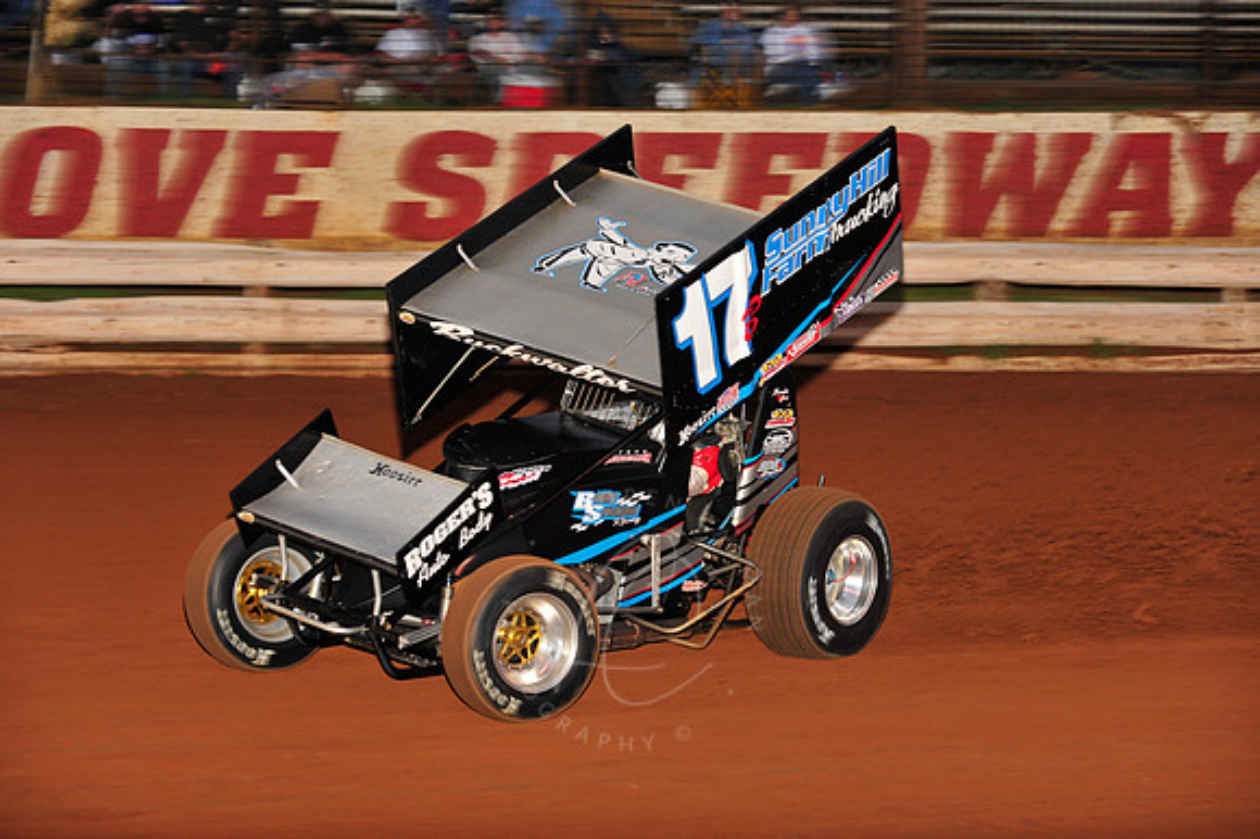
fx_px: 4197
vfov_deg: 11.4
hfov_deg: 17.1
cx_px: 630
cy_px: 420
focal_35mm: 120
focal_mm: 120
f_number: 5.6
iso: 800
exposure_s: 1/320
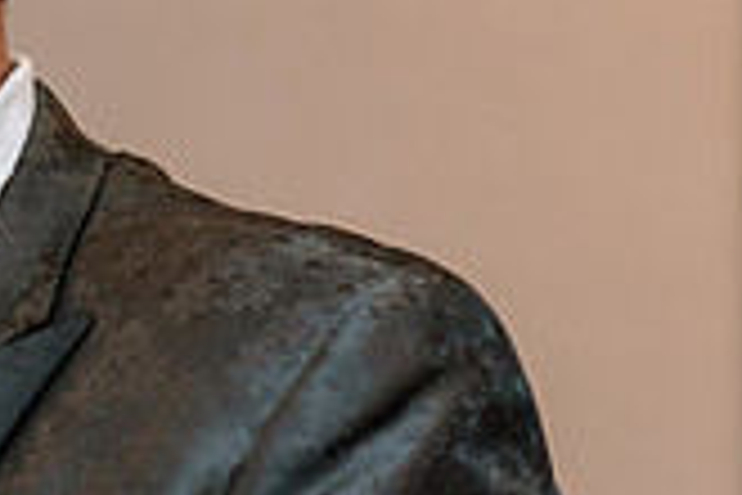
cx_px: -517
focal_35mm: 299
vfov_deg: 4.6
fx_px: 6162
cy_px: 290
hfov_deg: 6.8
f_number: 3.2
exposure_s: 1/125
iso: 2000
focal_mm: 85
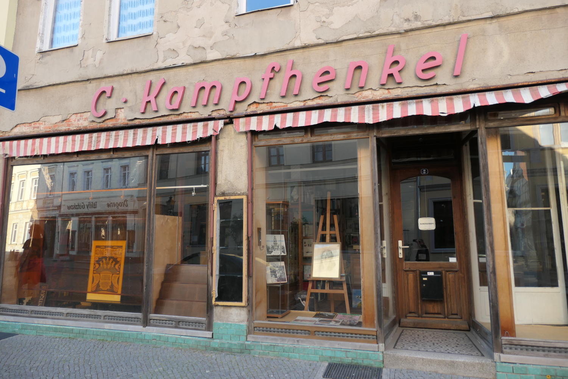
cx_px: 284
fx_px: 379
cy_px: 190
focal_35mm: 24
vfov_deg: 53.1
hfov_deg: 73.7
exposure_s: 1/160
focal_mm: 8.8
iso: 200
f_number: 3.3
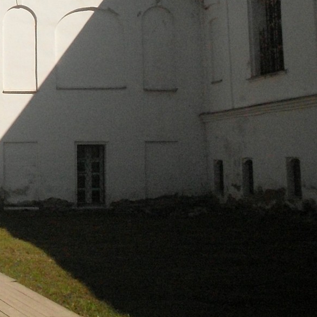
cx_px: -69
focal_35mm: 82
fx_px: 850
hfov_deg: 19.8
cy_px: 30
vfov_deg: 20.7
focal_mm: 6.3
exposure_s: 1/2000
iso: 400
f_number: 8.4
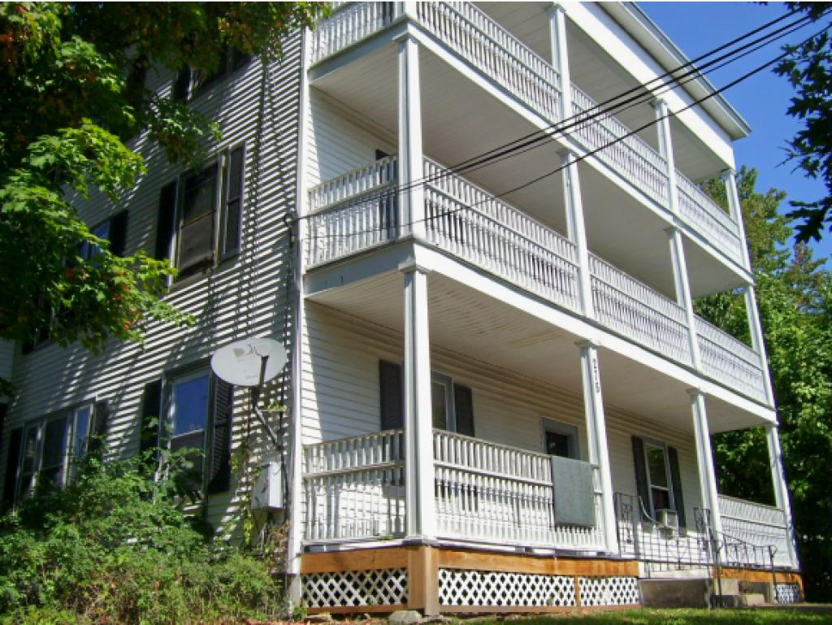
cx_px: 416
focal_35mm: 36
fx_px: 866
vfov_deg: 39.7
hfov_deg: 51.3
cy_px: 312
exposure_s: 1/500
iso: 80
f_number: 4.8
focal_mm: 6
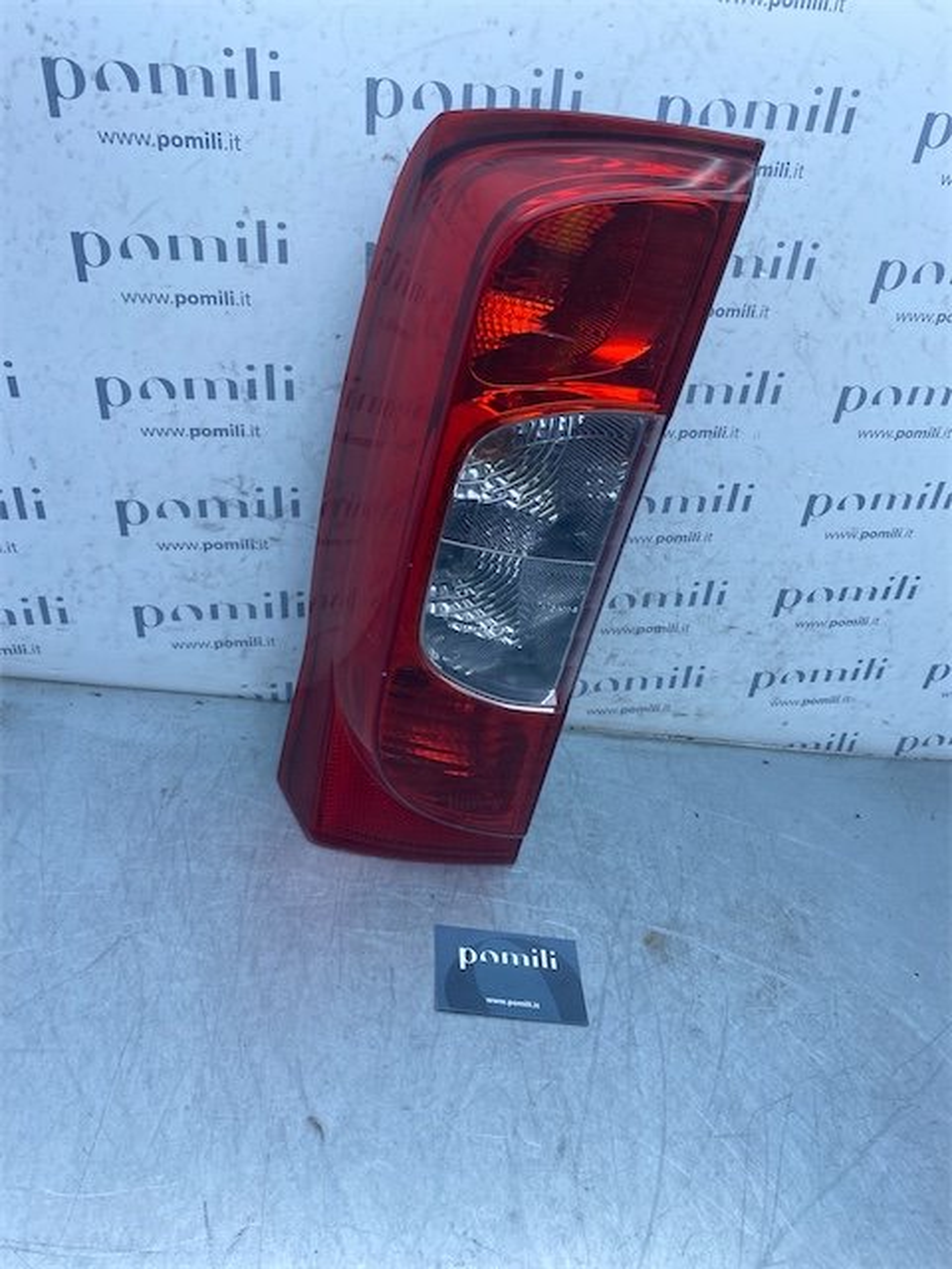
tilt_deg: -33.2
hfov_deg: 53.1
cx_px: 476
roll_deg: -17.8
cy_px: 634
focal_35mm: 26
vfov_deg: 67.3
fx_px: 953
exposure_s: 1/805
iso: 32
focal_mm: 4.25
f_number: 1.8
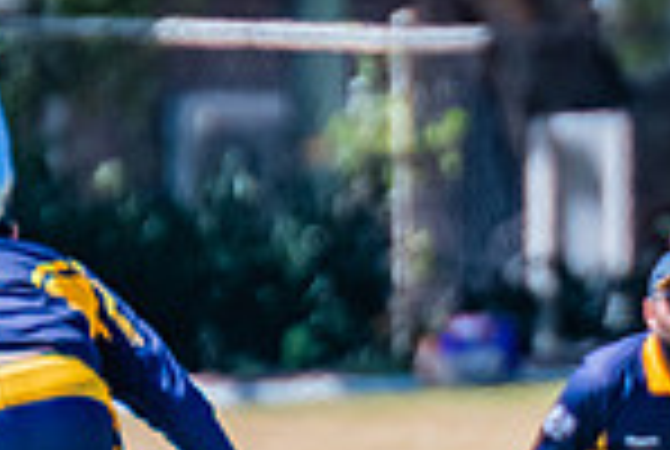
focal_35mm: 2945
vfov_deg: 0.5
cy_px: 238
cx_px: 1005
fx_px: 54919
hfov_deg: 0.7
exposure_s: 1/2000
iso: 640
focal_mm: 600
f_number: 5.6
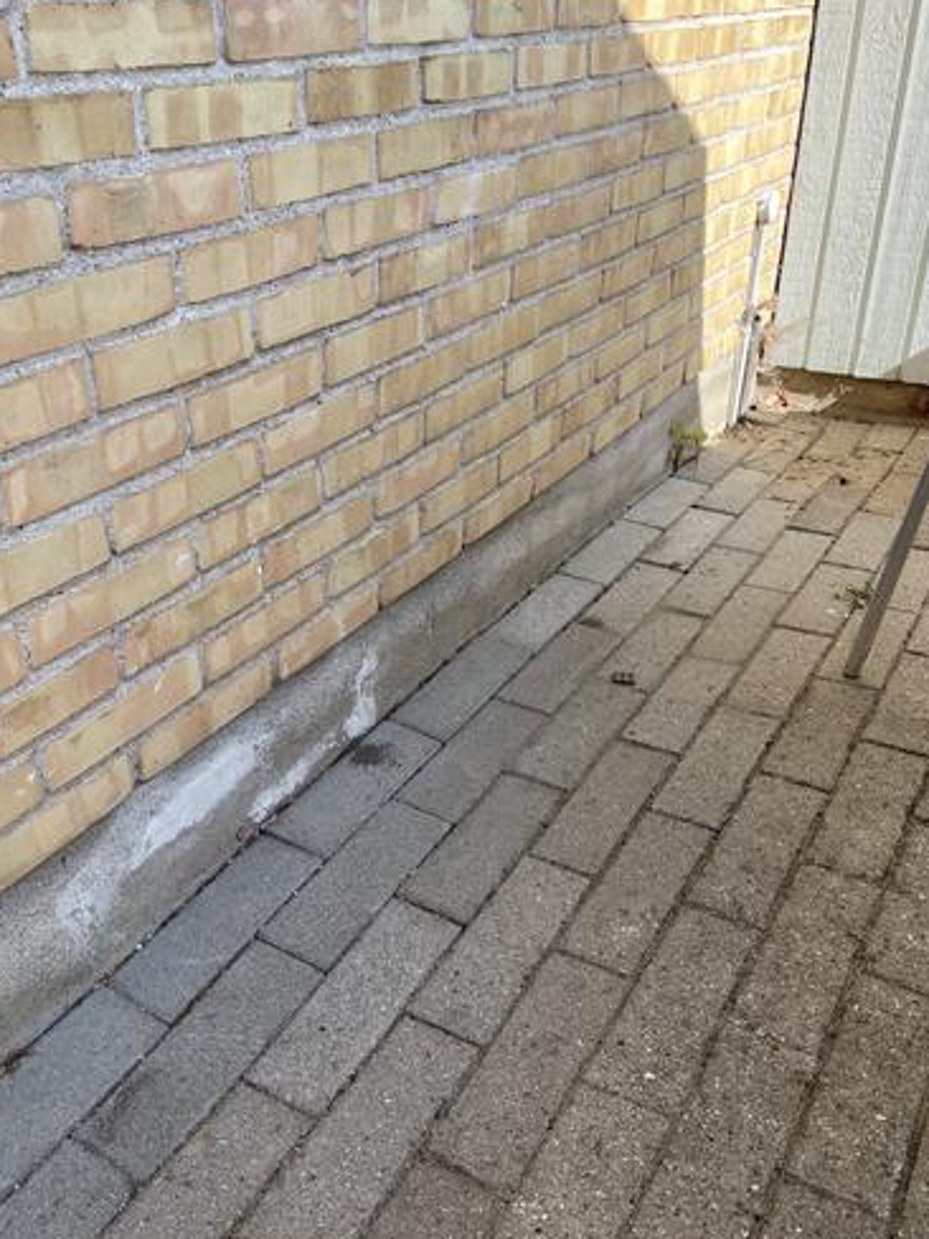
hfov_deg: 44.0
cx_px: 381
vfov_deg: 56.7
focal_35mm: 32
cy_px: 693
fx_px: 1145
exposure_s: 1/647
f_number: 1.6
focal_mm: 4.2
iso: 32
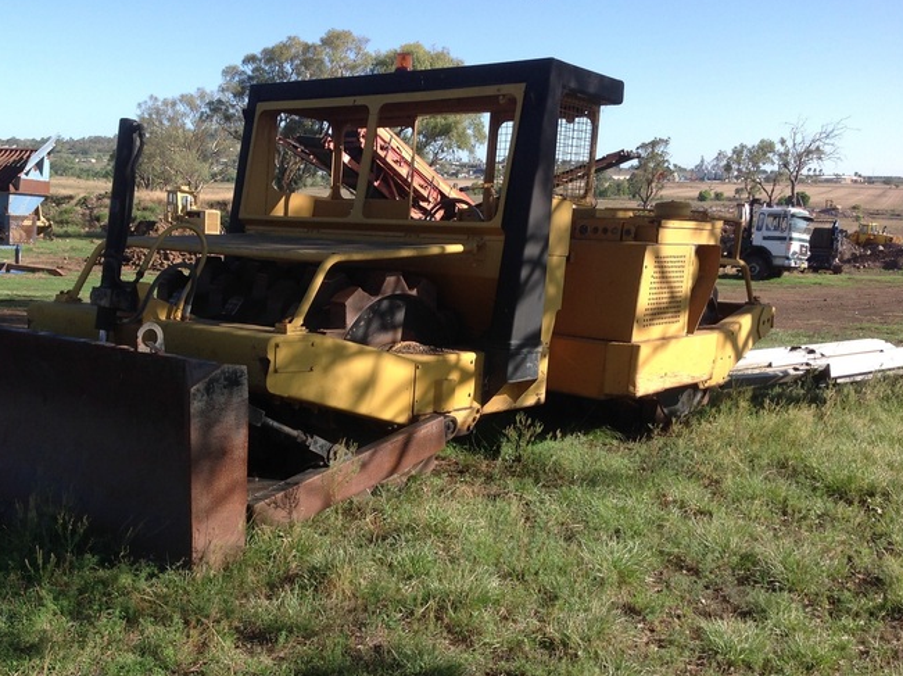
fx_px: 1121
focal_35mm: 43
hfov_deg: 43.7
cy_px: 386
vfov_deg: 33.5
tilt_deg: -9.2
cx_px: 363
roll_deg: -2.4
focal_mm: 4.28
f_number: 2.4
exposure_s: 1/916
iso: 50
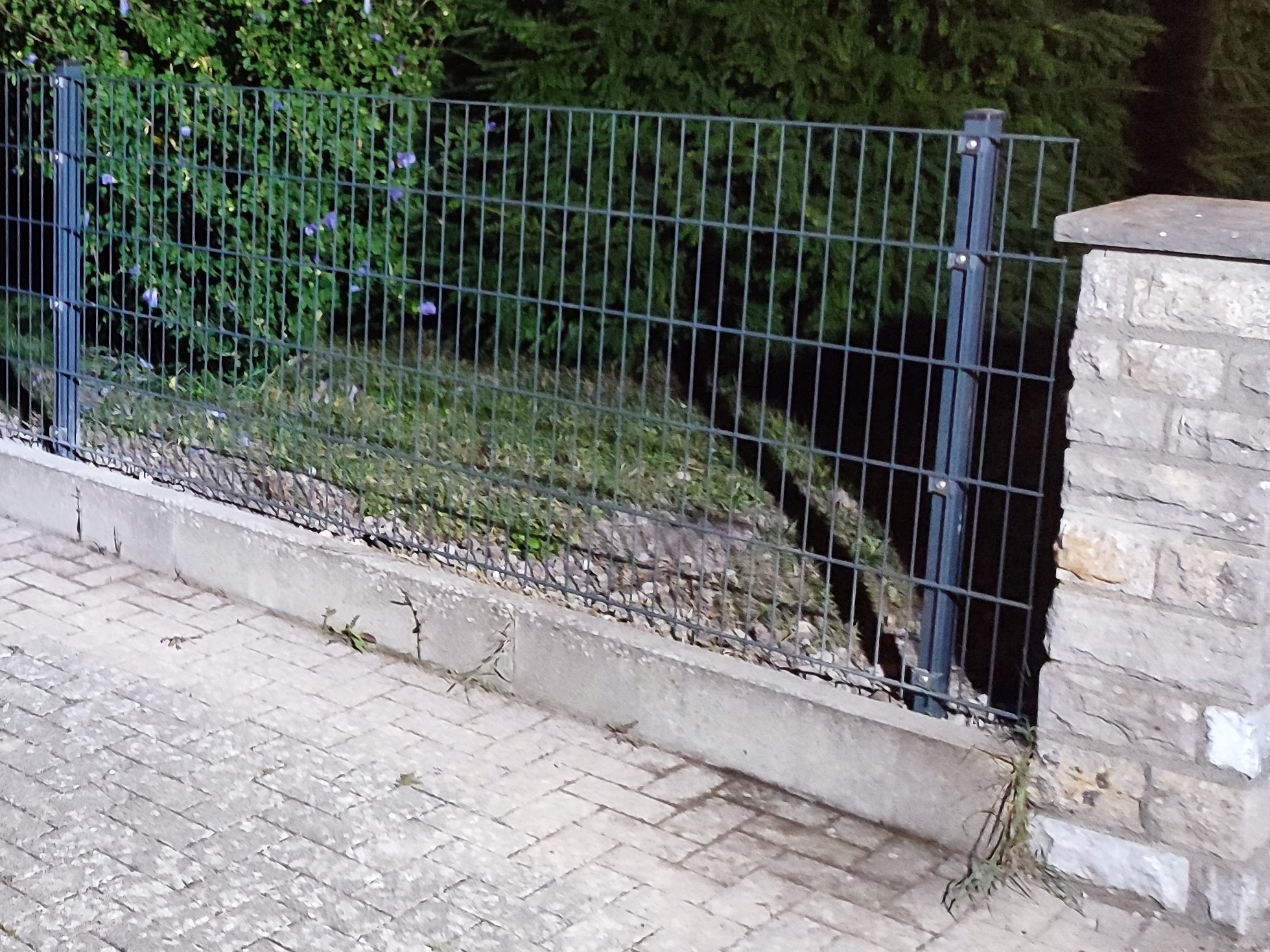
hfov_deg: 35.9
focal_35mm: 49
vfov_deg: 29.5
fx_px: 1798
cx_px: 64
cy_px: 321
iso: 3228
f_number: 1.89
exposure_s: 1/17
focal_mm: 5.89
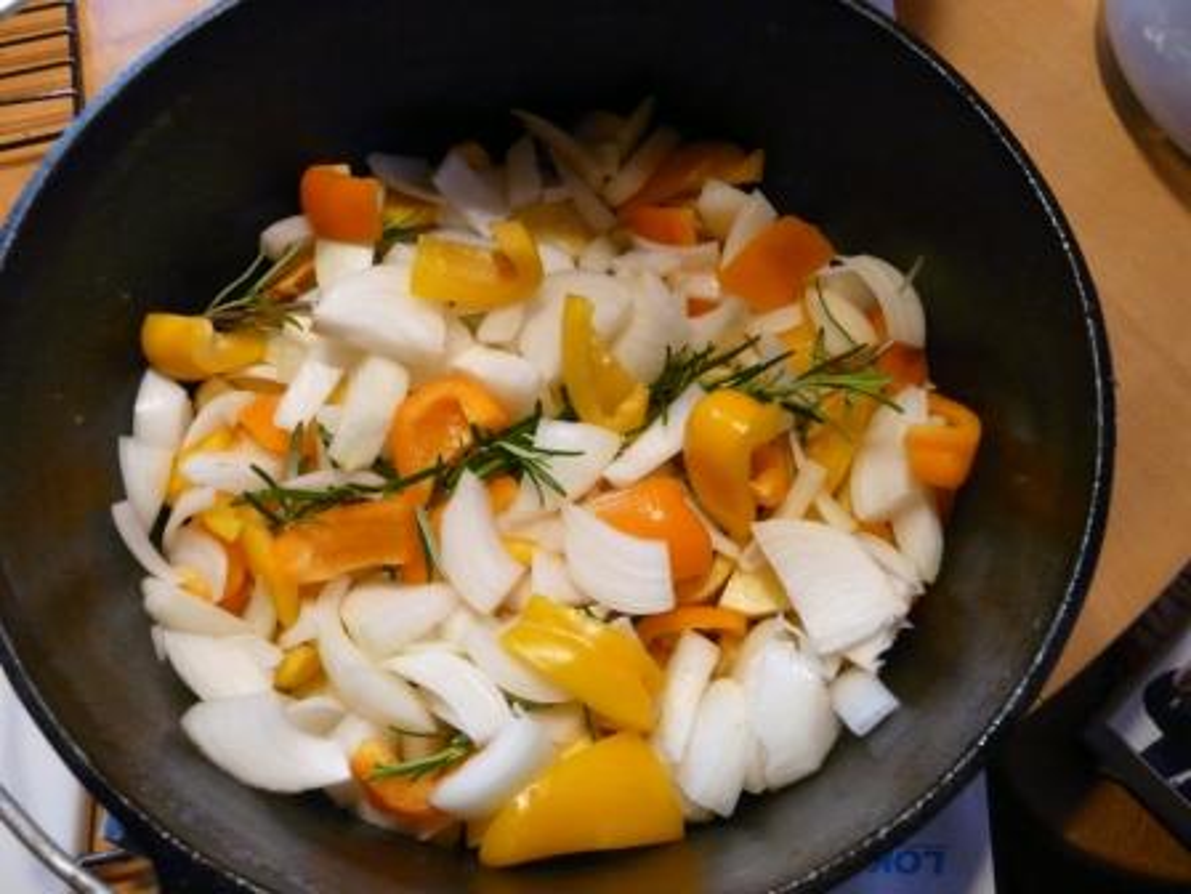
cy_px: 447
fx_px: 963
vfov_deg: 49.7
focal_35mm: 28
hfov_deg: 63.4
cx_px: 596
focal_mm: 4.6
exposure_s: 1/25
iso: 400
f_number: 2.8
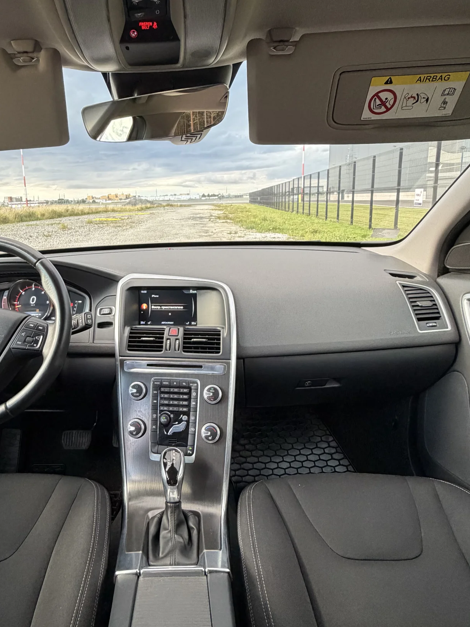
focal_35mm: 22
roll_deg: +0.8
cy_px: 277
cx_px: 170
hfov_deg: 60.1
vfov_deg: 76.1
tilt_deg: -10.4
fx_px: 398
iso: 320
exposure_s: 1/121
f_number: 2.2
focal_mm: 2.22
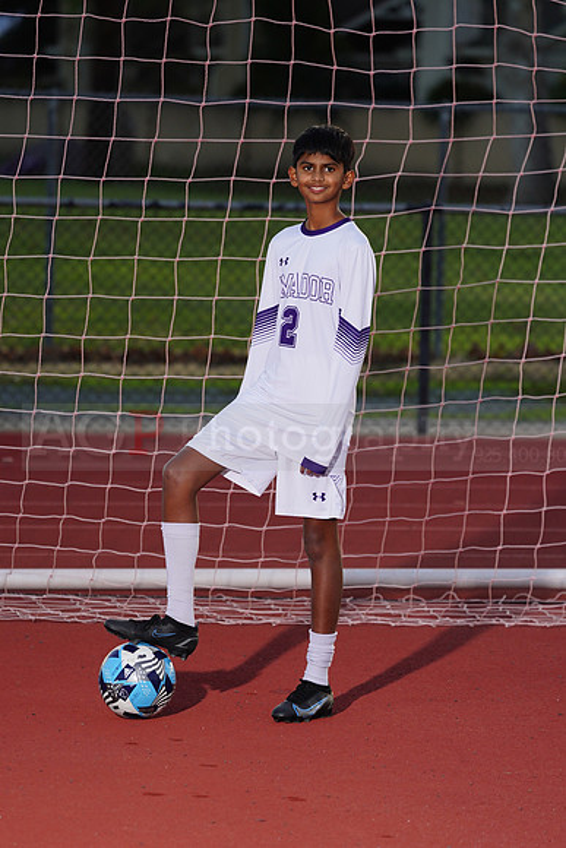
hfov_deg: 6.2
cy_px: 424
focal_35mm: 221
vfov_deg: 9.3
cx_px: 283
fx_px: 5208
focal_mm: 221
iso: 320
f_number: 5.6
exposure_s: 1/250
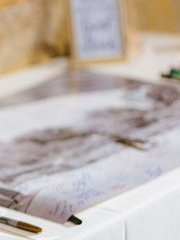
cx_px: -43
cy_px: 159
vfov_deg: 11.5
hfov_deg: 8.6
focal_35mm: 171
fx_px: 1185
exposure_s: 1/125
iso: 1600
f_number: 2
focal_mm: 85
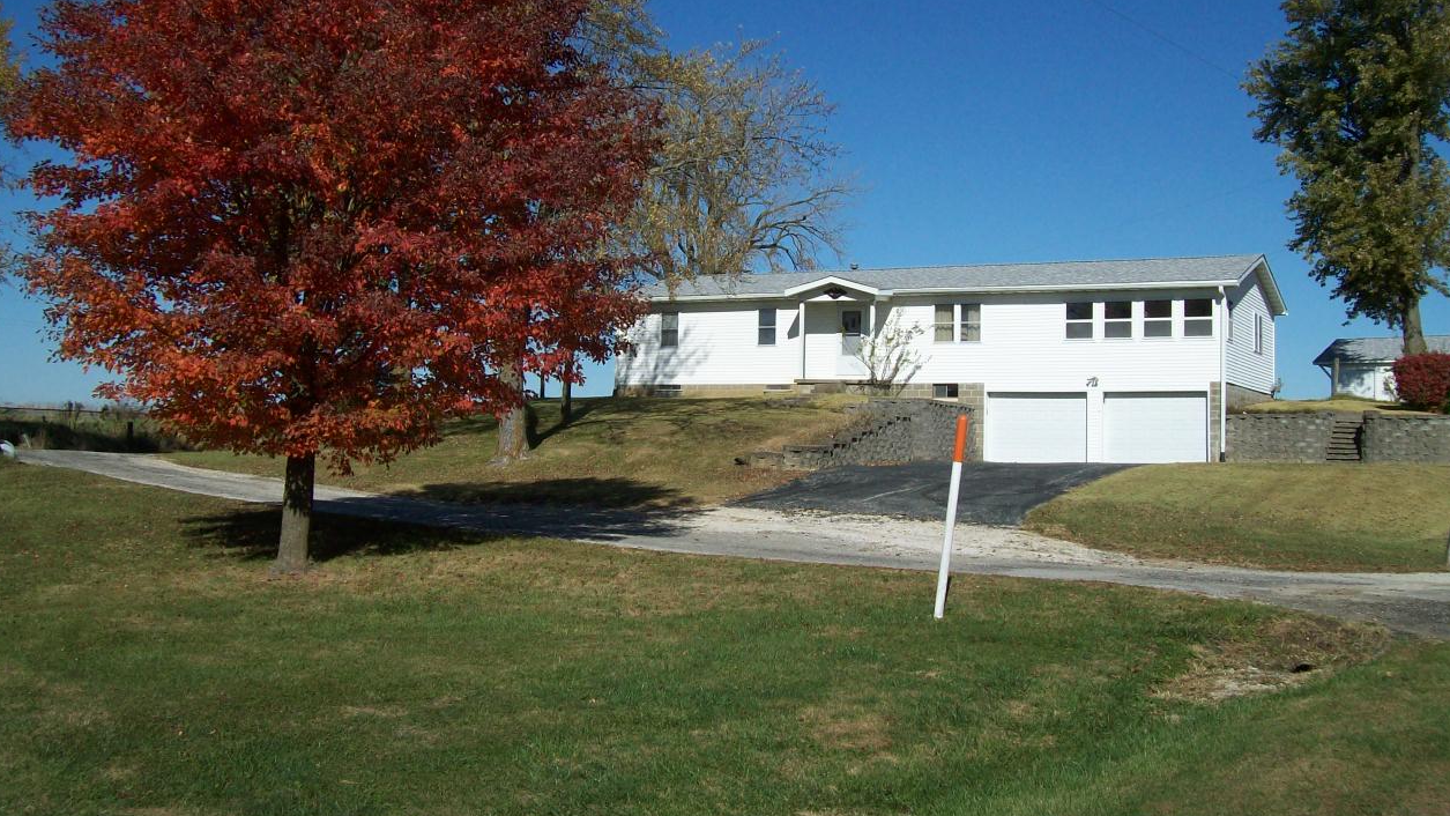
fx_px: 1538
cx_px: 726
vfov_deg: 29.6
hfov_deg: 50.5
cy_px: 327
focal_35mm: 40
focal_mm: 6
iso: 80
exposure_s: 1/1214
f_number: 4.8
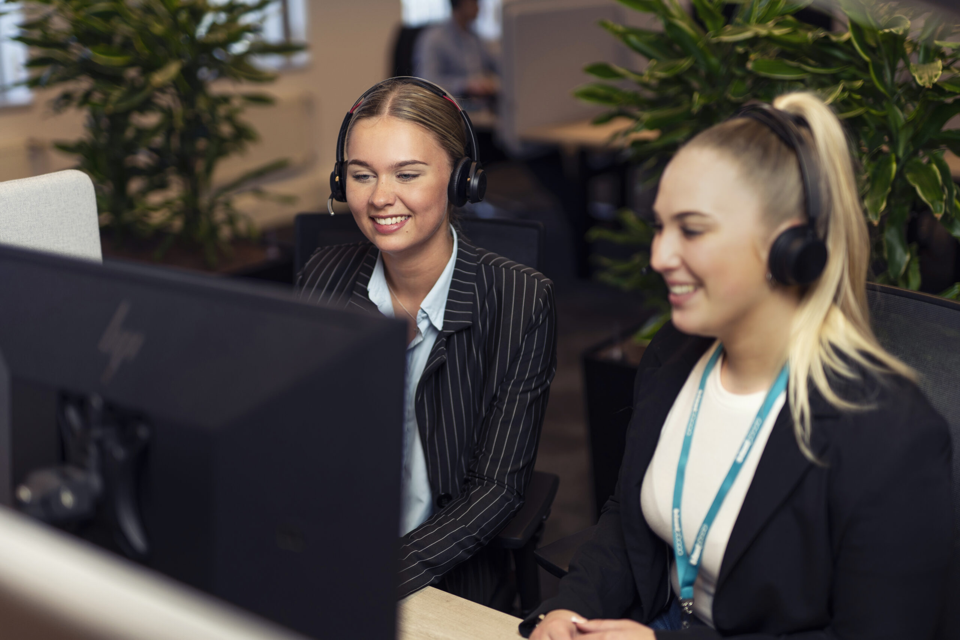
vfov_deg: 27.0
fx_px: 1333
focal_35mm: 50
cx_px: 480
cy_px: 320
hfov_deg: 39.6
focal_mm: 50
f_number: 1.4
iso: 125
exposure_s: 1/400
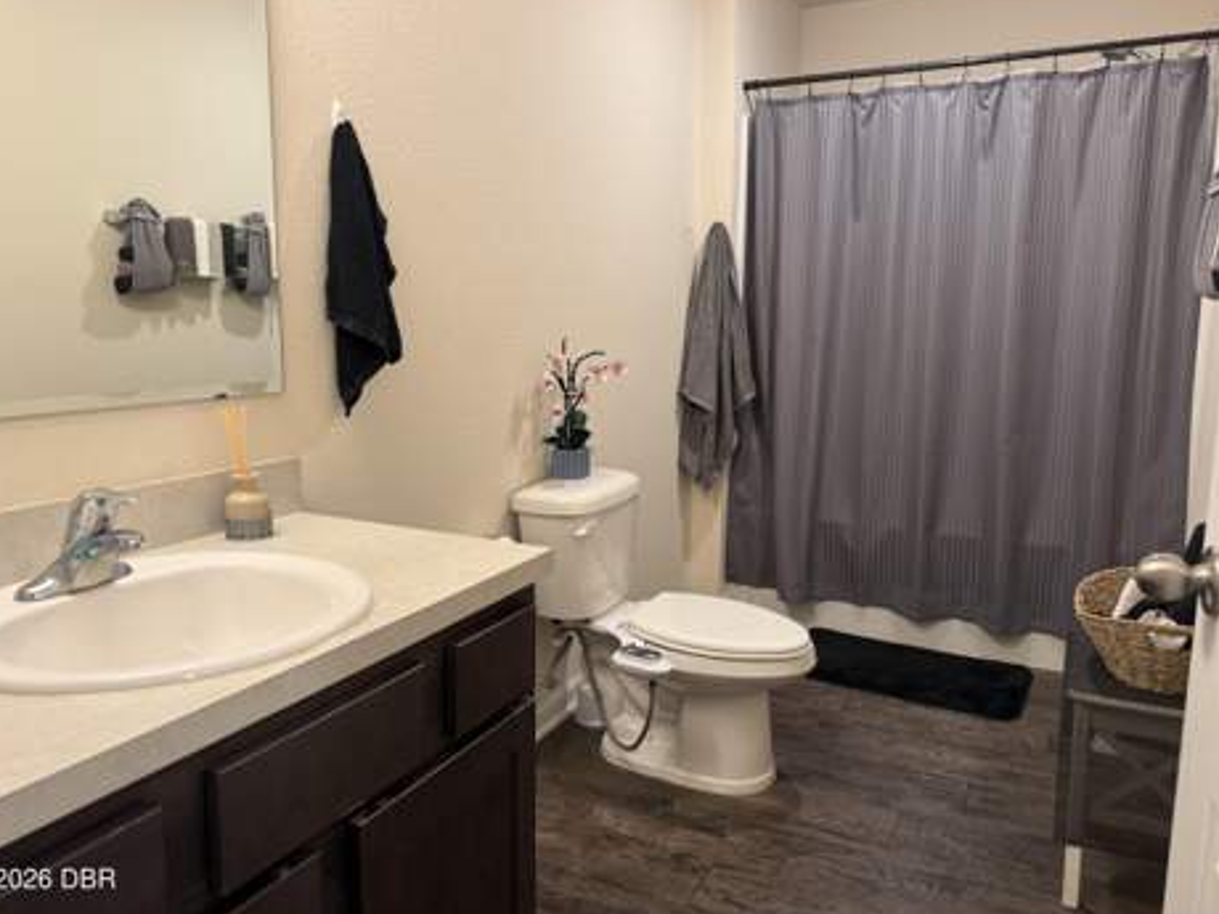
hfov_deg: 69.4
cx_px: 607
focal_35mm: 25
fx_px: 880
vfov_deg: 54.9
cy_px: 444
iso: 160
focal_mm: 6.76
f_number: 1.78
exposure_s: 1/60
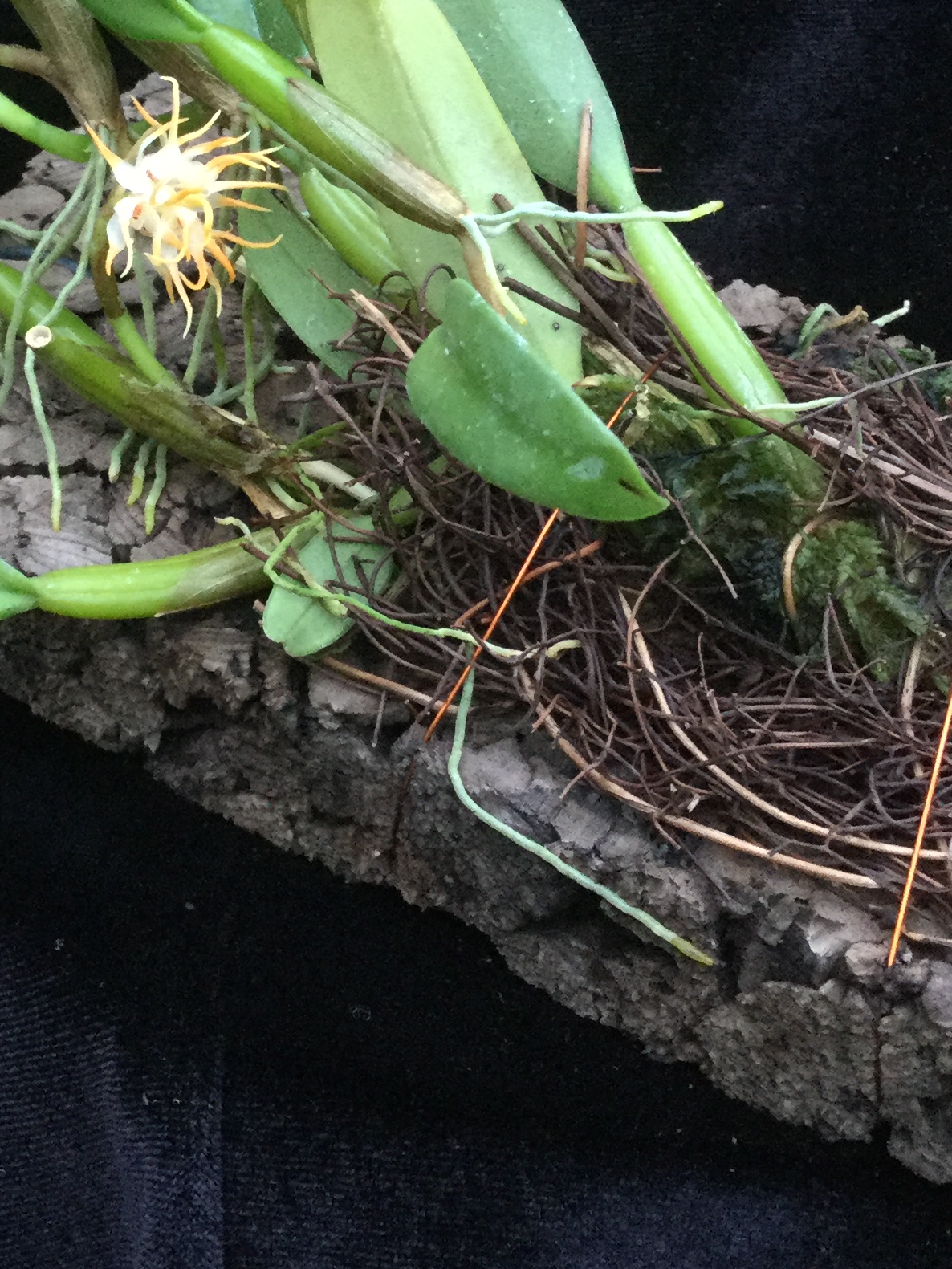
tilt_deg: -23.2
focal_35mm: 64
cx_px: 313
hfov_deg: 22.8
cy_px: 421
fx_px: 2346
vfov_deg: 30.0
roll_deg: -2.7
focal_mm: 3.3
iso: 160
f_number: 2.4
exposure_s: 1/33
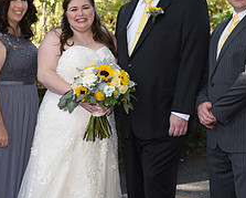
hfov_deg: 16.2
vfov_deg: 13.2
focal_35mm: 117
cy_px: 105
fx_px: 853
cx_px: 32
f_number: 5.6
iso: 640
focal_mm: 48
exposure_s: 1/200
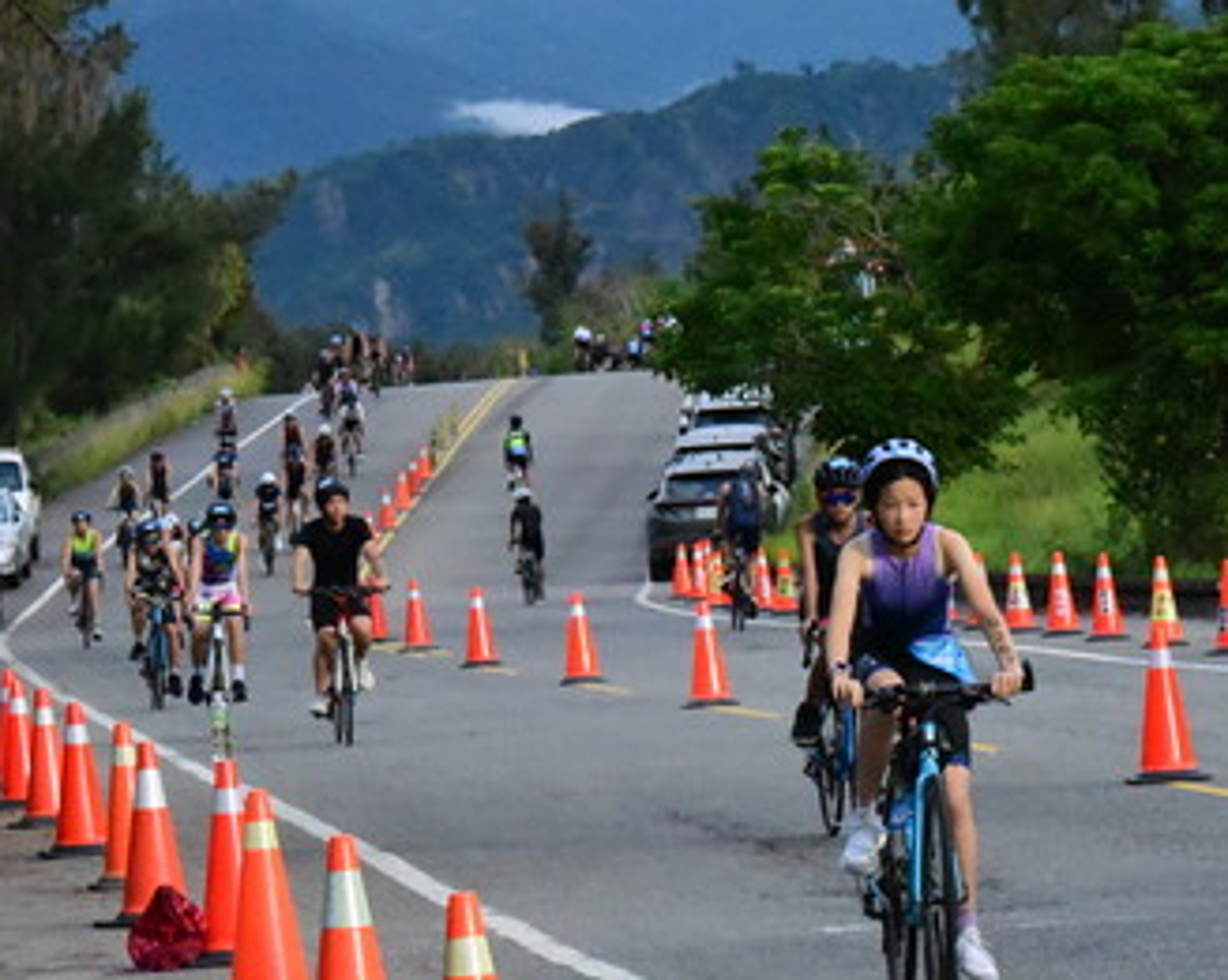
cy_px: 573
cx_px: 883
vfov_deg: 6.2
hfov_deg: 7.7
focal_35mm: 251
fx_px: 9114
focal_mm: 112
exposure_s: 1/3200
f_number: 14
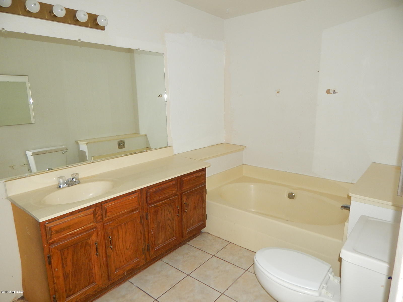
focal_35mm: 22
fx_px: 256
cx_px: 202
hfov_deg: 76.4
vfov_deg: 61.1
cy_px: 151
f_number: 3
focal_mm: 4
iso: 200
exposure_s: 1/30
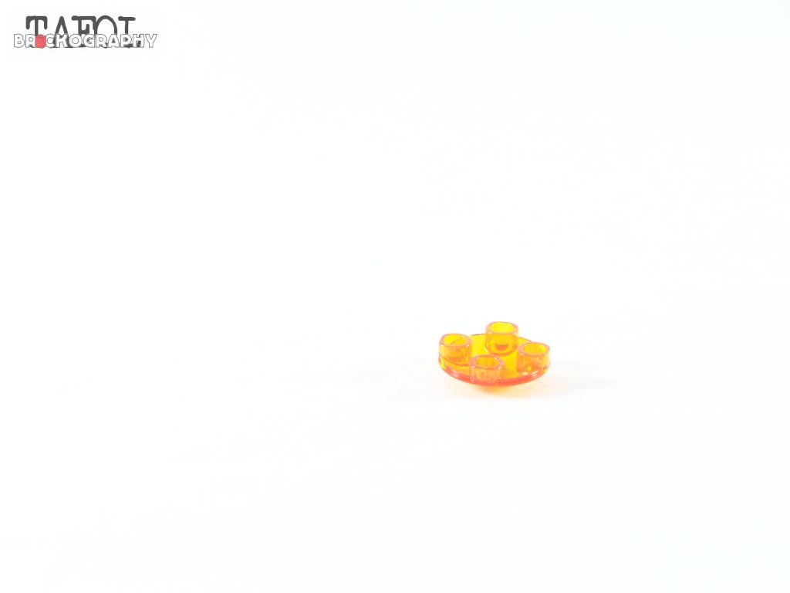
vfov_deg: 15.7
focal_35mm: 94
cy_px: 296
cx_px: 395
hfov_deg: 20.9
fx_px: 2145
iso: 400
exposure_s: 1/60
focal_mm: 15.6
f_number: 4
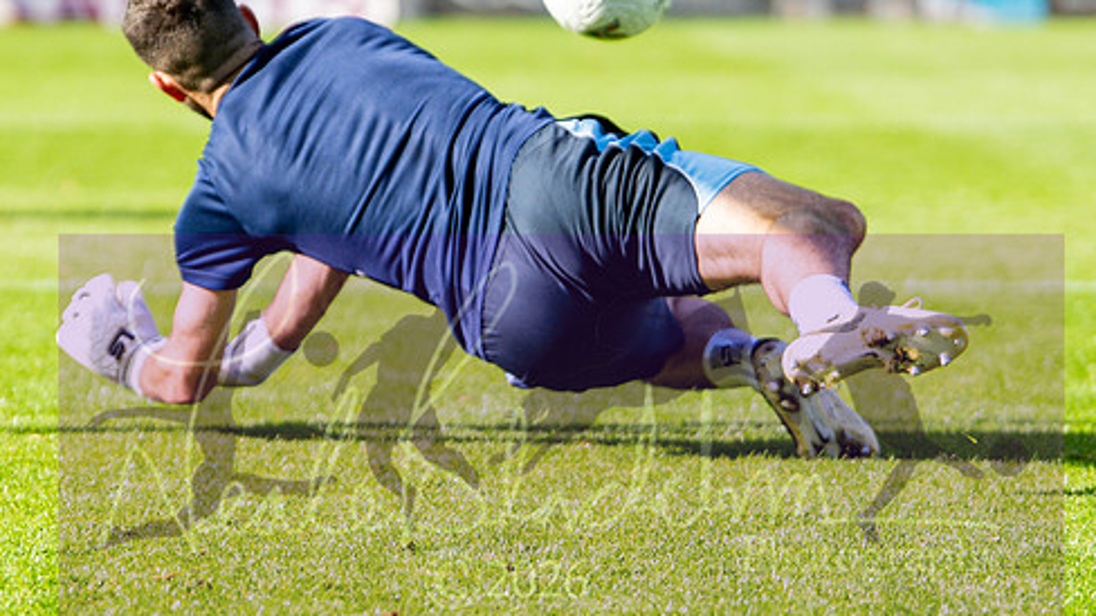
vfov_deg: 3.6
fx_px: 9877
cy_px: 340
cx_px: 498
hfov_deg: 6.4
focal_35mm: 340
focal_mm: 85
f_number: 1.6
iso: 100
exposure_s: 1/3200
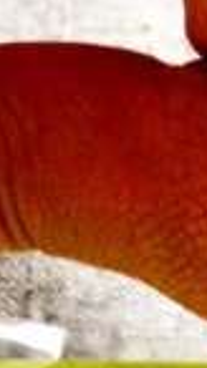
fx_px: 1631
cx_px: -164
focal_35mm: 167
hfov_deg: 7.1
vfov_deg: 12.5
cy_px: 479
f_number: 2.4
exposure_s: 1/20
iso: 100
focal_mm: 4.28
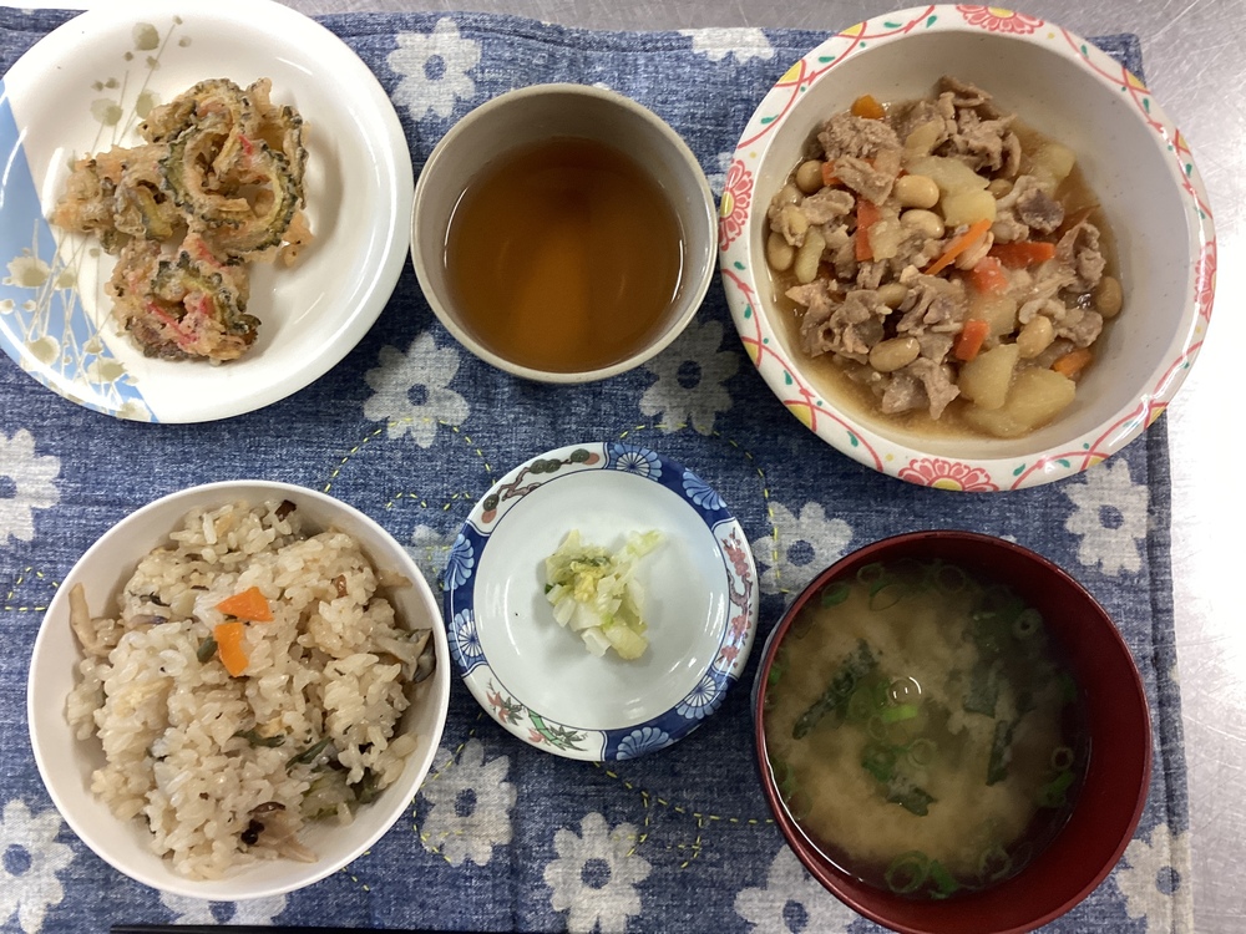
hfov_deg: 58.4
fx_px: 1116
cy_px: 467
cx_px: 623
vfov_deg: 45.4
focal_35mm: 31
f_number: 2.4
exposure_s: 1/50
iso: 100
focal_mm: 3.3
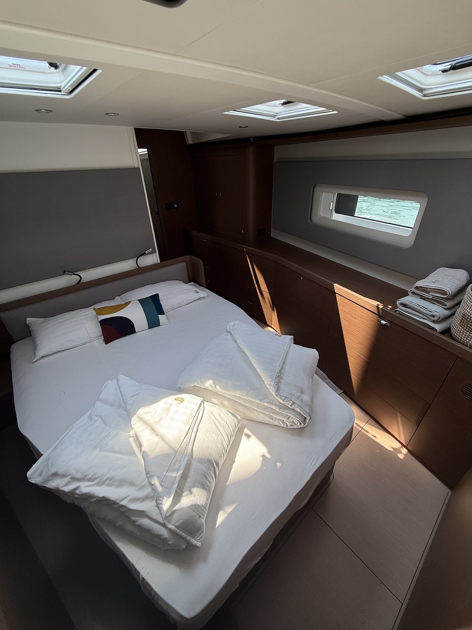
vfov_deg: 102.1
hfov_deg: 85.7
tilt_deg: -31.2
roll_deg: +1.2
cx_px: 236
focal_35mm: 14
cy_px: 315
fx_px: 255
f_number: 2.2
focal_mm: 2.22
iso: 50
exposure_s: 1/124
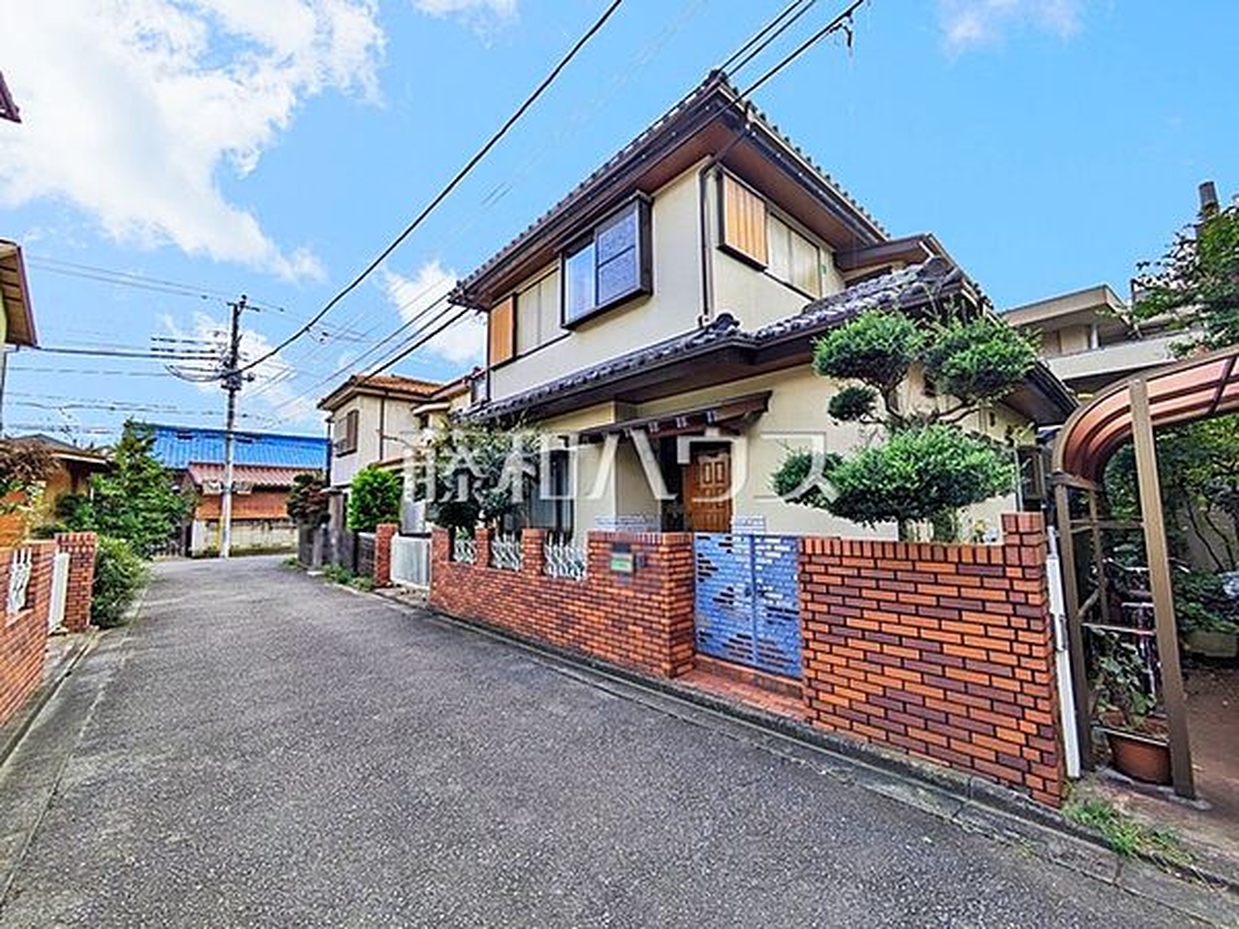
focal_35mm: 14
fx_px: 501
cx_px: 620
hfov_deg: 102.1
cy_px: 464
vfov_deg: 85.7
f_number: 2.2
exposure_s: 1/683
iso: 49
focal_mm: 1.83
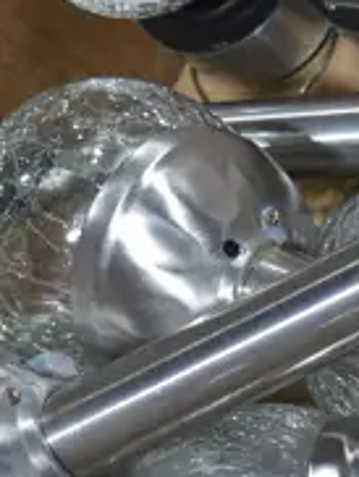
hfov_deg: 7.0
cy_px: 259
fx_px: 2787
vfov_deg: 9.8
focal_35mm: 202
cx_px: 807
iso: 200
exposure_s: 1/60
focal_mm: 18
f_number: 4
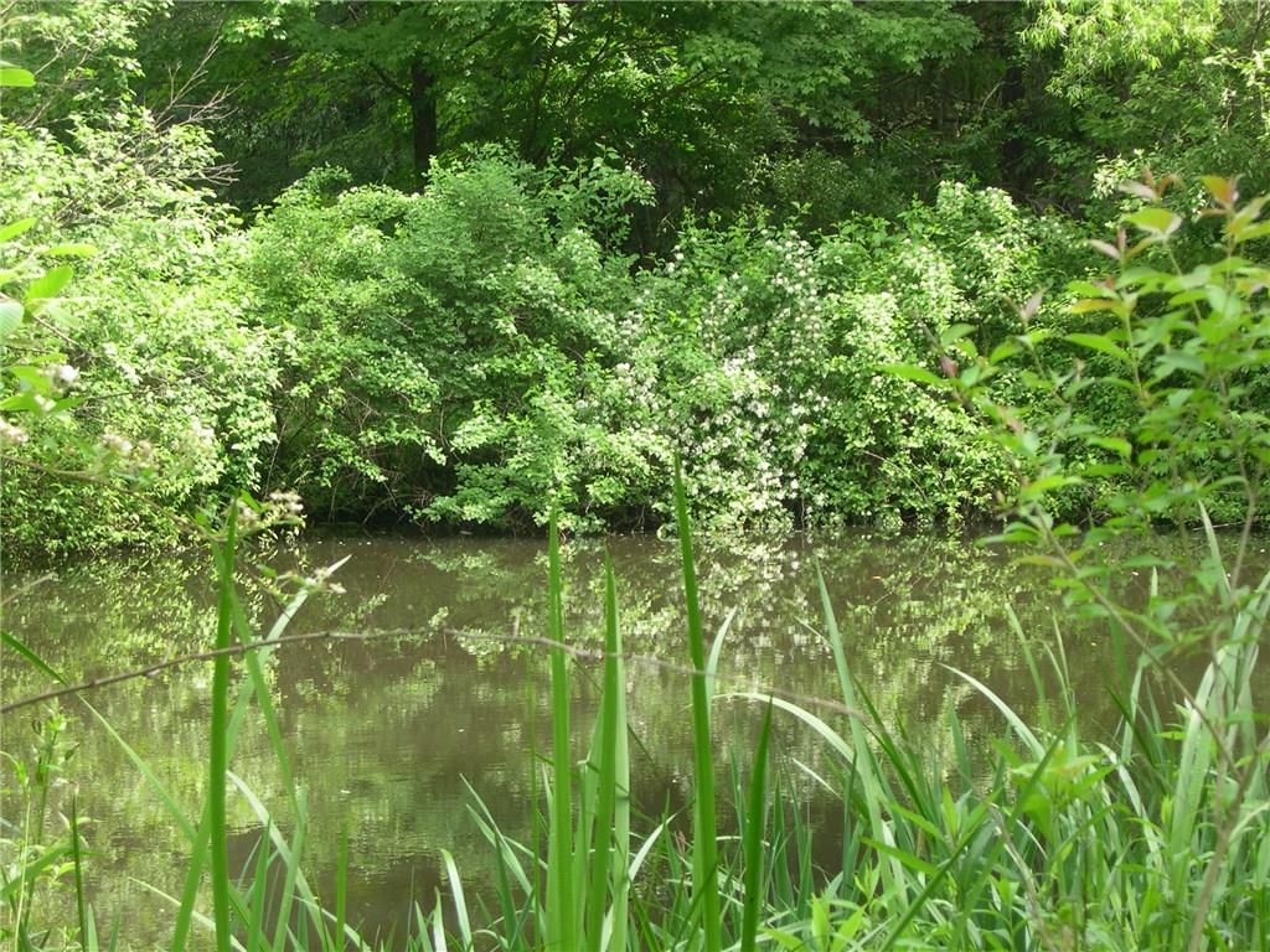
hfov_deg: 23.8
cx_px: 635
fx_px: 3008
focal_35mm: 82
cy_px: 476
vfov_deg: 18.0
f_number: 4.1
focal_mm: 17.4
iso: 100
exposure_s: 1/66.1
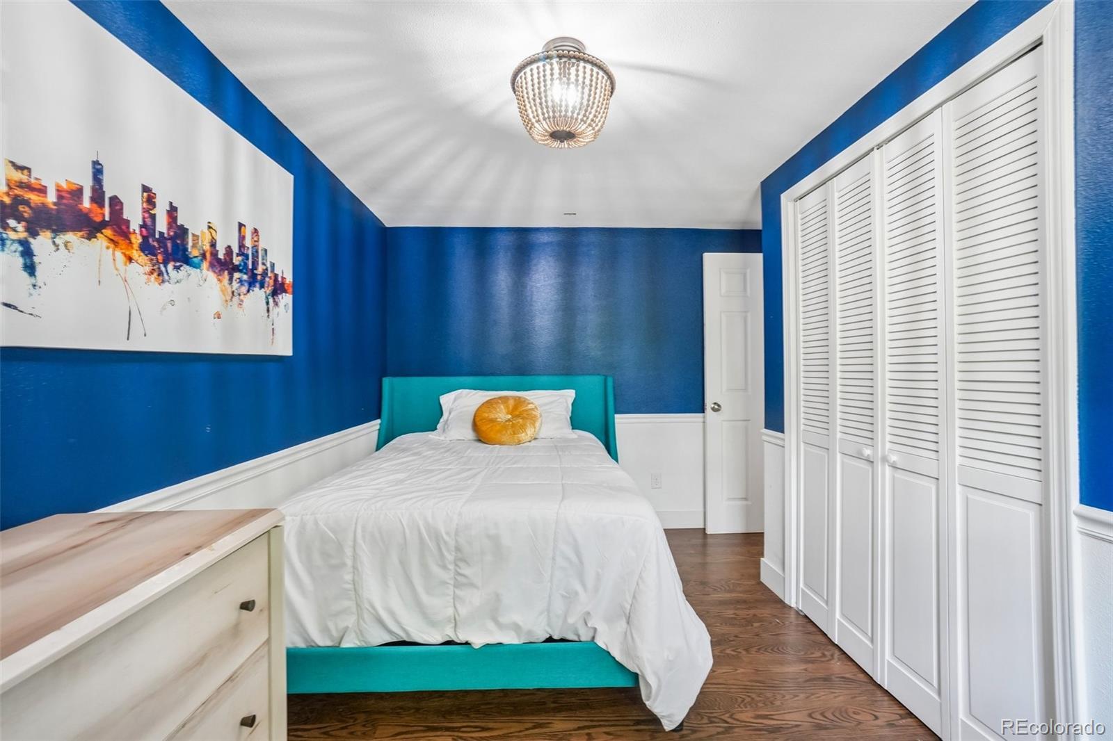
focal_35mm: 15
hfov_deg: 100.4
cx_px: 556
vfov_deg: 77.3
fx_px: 464
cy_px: 370
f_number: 8
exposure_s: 1/4
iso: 400
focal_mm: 10
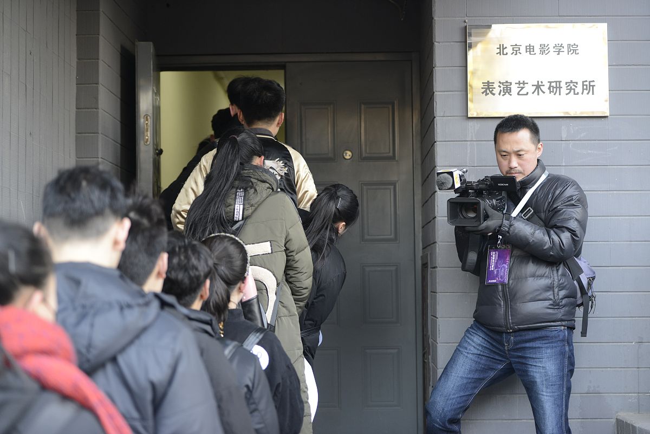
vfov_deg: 19.5
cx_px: 325
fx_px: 1264
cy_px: 217
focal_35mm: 70
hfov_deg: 28.8
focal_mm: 70
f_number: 2.8
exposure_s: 1/125
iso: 1000
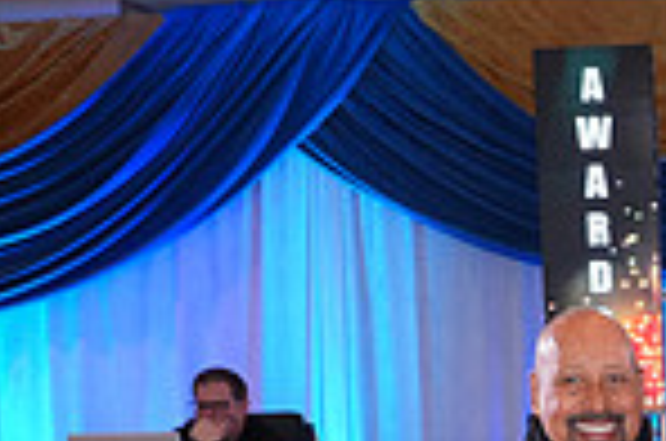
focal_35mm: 114
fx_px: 2104
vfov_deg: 11.3
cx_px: 1030
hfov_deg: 16.3
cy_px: 740
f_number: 4.5
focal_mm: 29
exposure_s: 1/200
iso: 2000
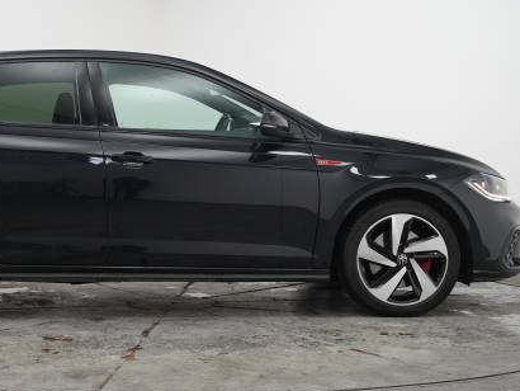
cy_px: 157
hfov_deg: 27.9
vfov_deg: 21.3
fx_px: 1039
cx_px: 164
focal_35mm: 69
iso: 1600
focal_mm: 46.1
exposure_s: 1/160
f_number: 3.5
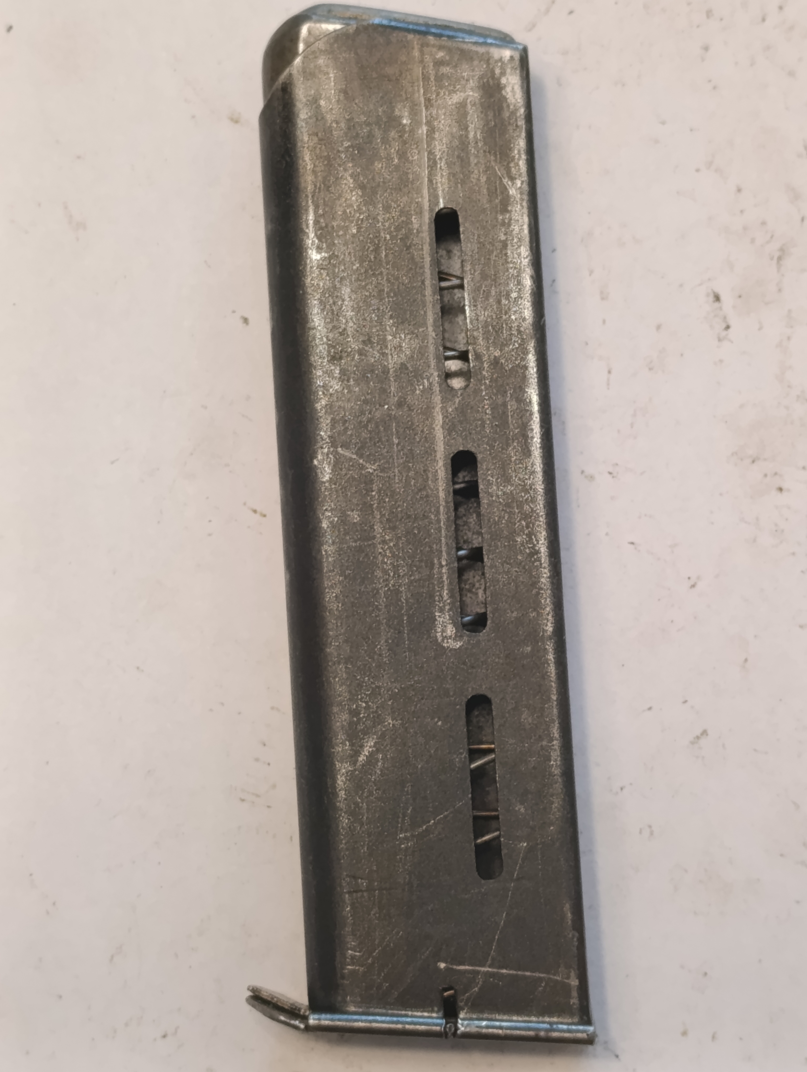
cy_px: 536
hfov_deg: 16.1
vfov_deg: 21.3
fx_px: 2853
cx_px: 404
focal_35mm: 92
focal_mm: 6.14
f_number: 1.6
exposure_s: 1/50
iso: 800
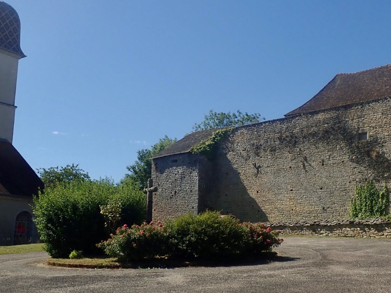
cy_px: 137
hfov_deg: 39.6
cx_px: 207
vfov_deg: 30.3
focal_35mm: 48
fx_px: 542
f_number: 9
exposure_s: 1/200
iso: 100
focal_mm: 5.87
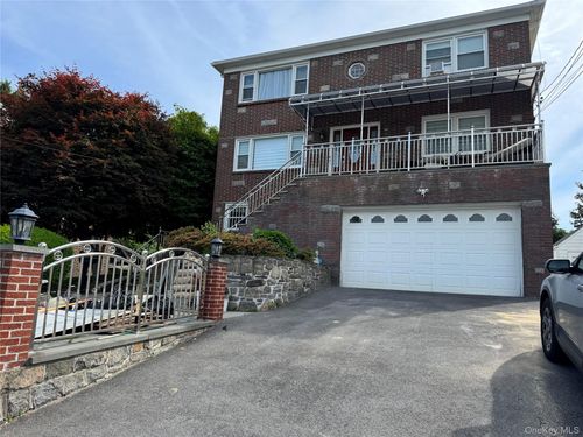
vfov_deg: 56.8
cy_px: 218
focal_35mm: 24
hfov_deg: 71.6
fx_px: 404
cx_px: 292
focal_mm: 6.76
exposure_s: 1/1818
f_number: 1.78
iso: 80
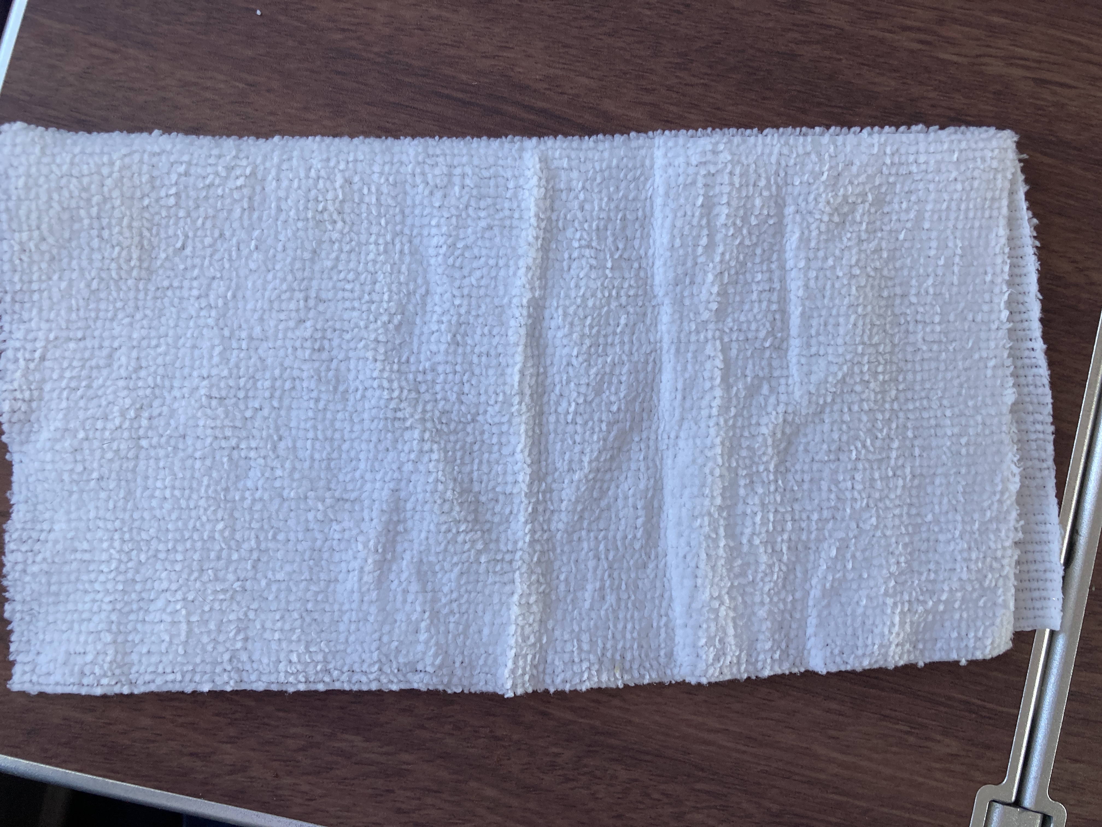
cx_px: 551
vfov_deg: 49.7
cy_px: 414
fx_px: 891
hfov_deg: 63.4
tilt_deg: -85.7
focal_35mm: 28
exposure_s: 1/75
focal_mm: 3.99
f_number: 1.8
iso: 80
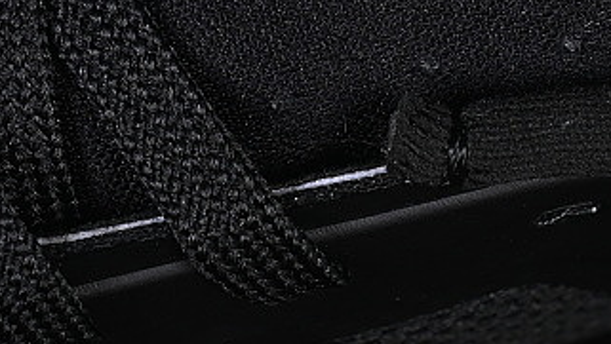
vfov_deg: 4.6
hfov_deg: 8.2
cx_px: 259
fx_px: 4280
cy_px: -156
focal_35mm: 264
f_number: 6.3
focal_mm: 50
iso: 160
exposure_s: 1/50
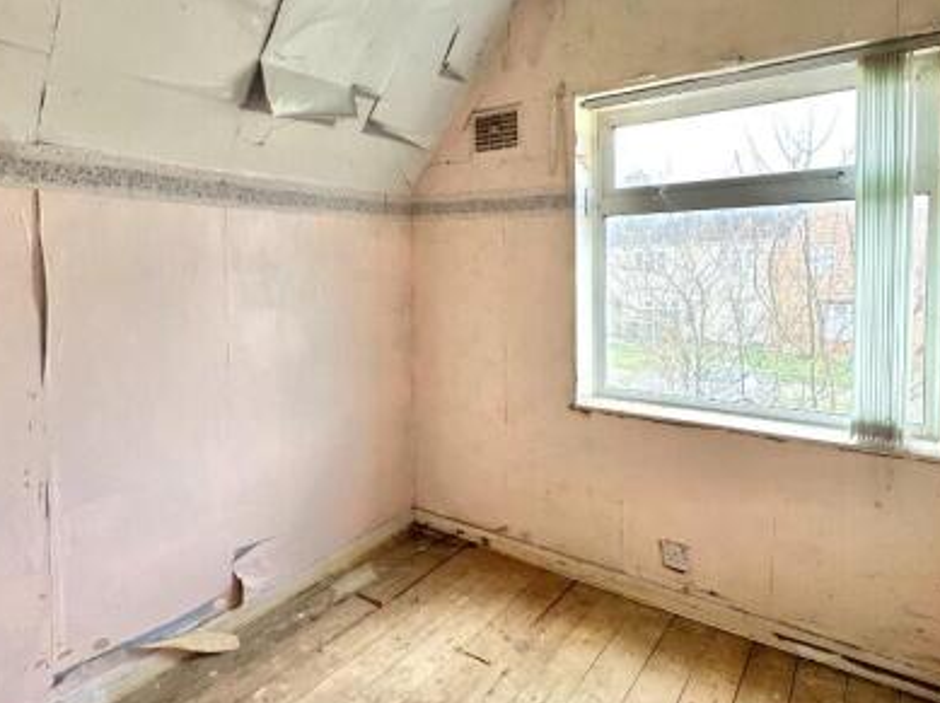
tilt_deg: -2.5
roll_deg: +0.8
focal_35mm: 21
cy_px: 291
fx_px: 570
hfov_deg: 79.0
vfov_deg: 62.9
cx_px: 477
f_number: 2.2
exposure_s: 1/99
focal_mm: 2.22
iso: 250
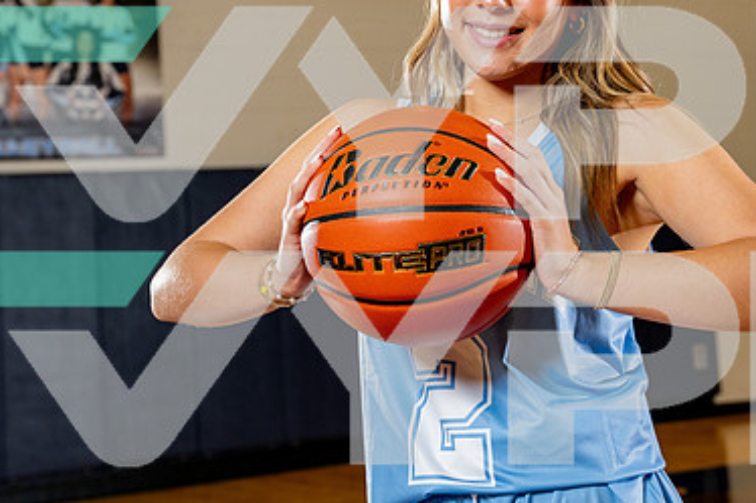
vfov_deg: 15.1
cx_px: 475
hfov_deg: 22.6
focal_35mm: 90
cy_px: 114
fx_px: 1889
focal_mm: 58
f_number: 5.6
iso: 400
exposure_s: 1/250
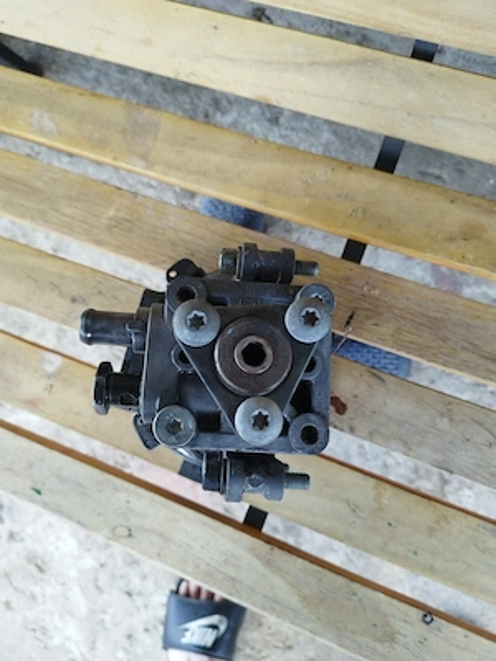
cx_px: 248
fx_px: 497
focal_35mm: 26
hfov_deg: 53.1
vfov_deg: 67.3
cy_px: 330
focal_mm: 6.24
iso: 677
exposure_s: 1/100
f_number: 1.8
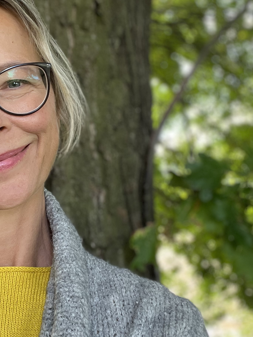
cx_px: 54
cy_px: 132
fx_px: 497
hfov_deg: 28.0
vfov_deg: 37.3
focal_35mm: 51
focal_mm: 2.71
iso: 100
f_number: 2.2
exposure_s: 1/81
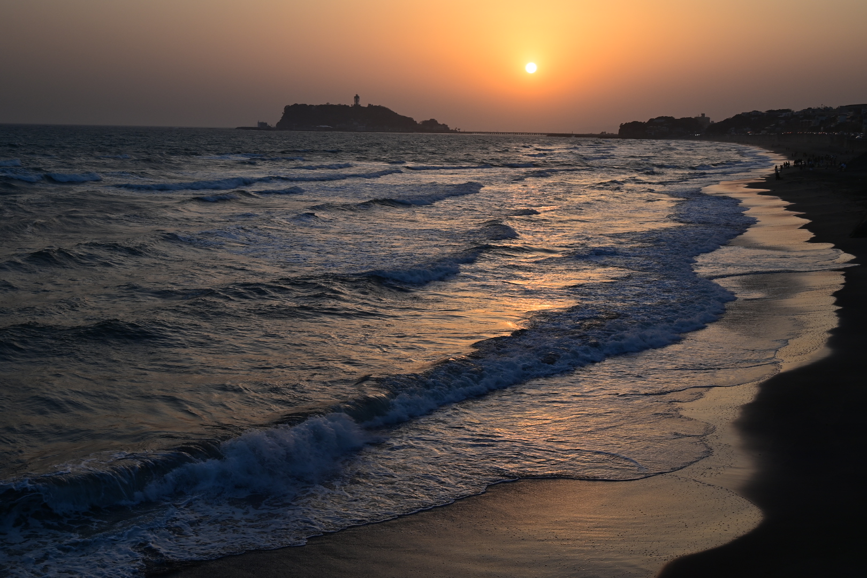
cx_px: 434
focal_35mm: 44
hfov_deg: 44.5
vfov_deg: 30.5
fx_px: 1060
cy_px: 289
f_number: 10
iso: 100
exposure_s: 1/80
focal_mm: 44
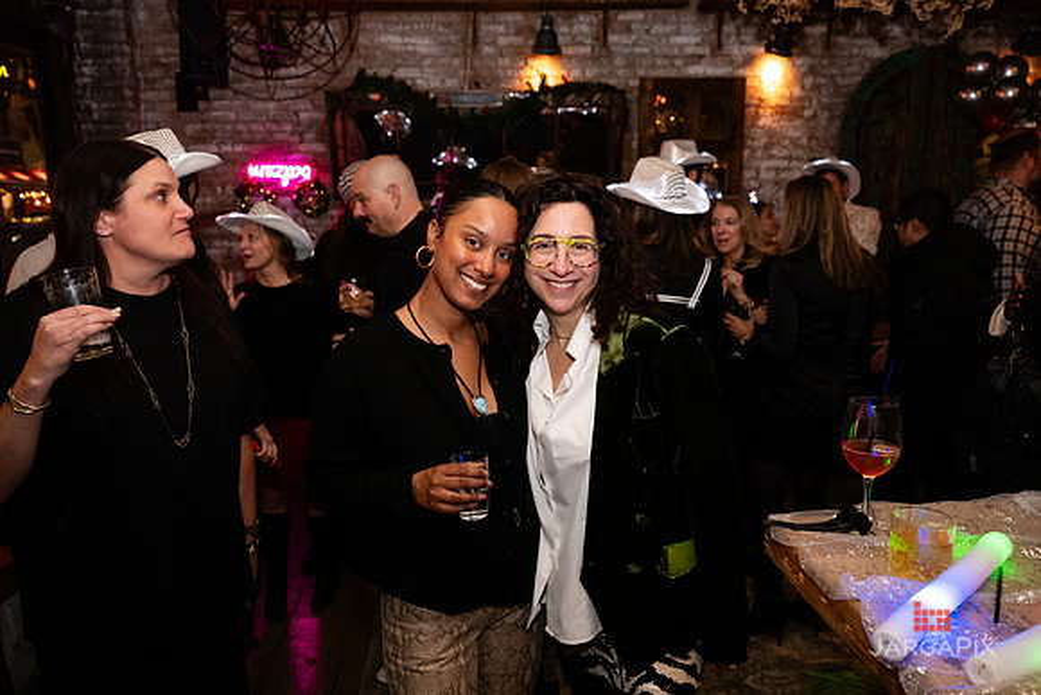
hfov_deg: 69.3
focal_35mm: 26
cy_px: 348
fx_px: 753
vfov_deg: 49.5
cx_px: 520
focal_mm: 25.5
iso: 3200
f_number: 4
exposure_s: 1/125
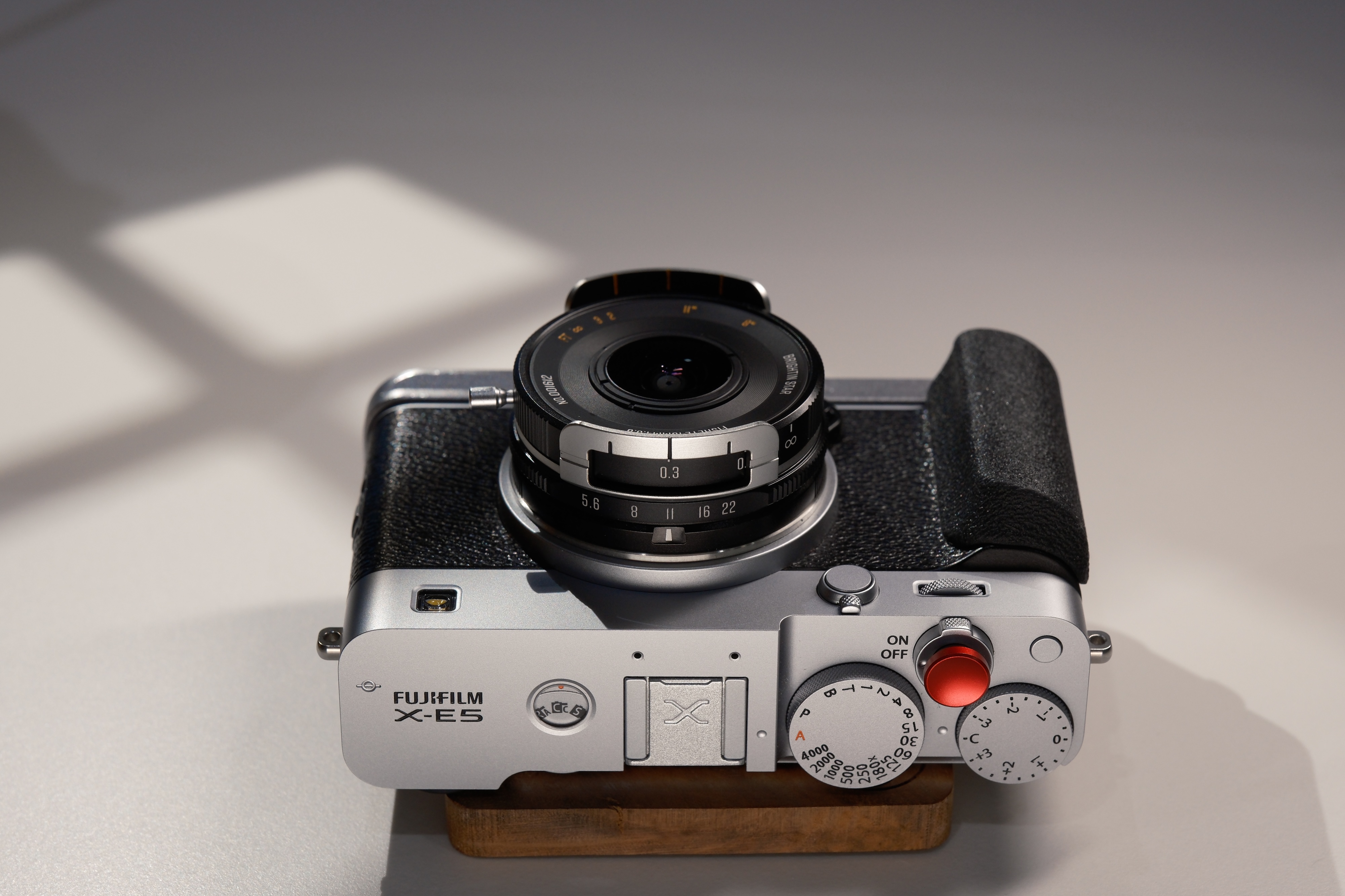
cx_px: 672
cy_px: 448
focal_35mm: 84
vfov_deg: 16.3
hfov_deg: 24.2
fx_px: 3138
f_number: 5.6
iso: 640
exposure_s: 1/100
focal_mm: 56
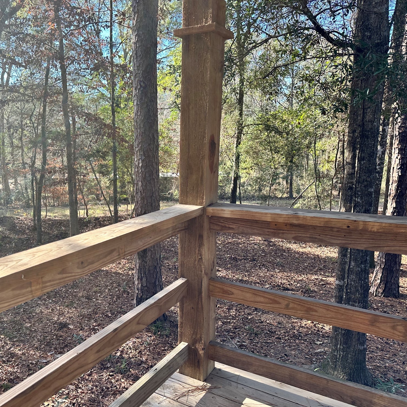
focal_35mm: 29
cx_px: 151
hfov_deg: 54.9
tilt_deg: -8.9
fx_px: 386
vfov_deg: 55.6
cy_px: 205
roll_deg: -0.4
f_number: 1.78
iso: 80
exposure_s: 1/460
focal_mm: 6.86
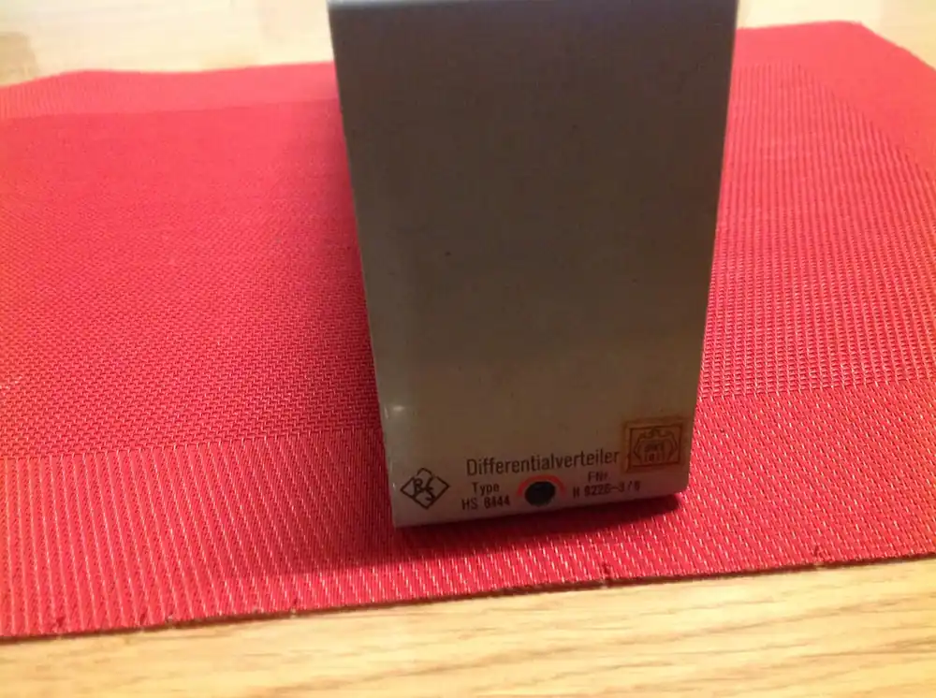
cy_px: 349
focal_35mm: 35
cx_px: 468
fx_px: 945
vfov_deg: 40.6
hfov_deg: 52.7
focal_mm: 4.28
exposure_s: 1/15
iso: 320
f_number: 2.4
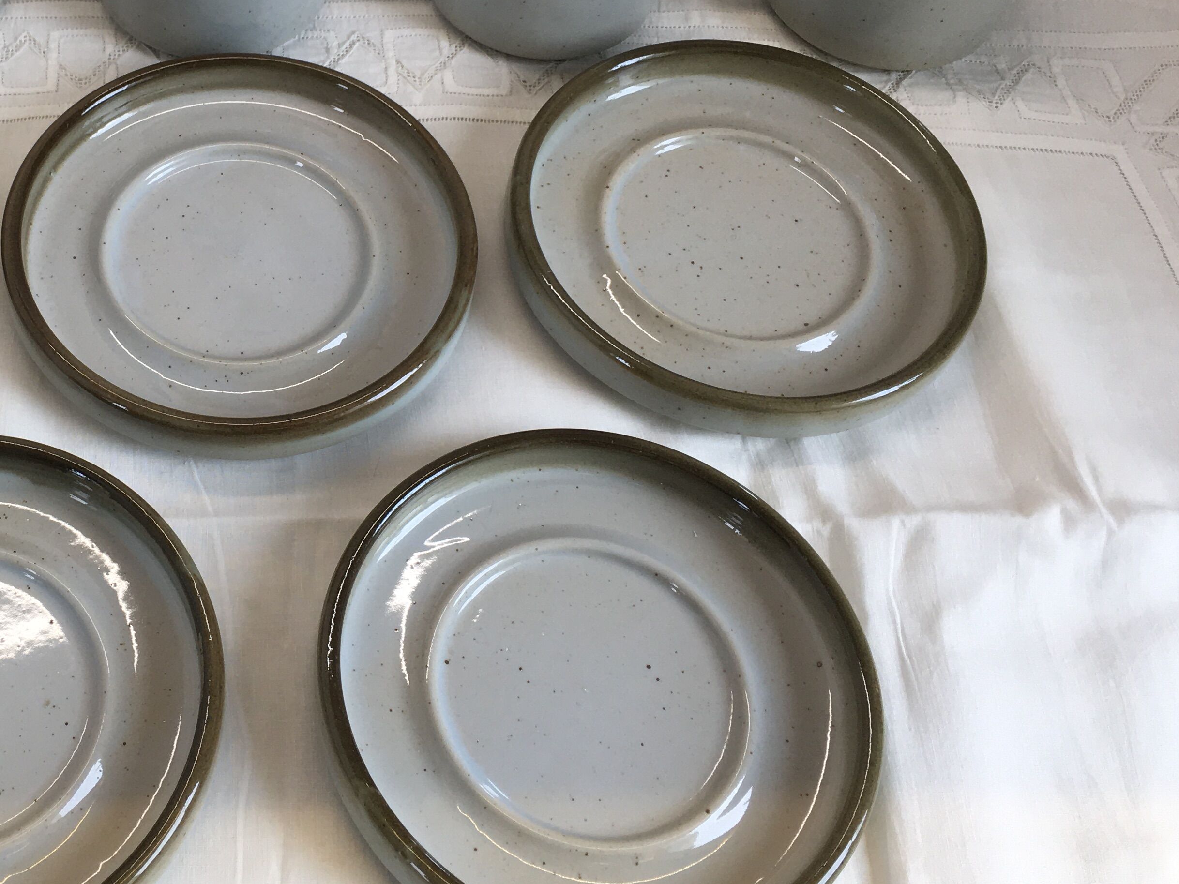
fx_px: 1635
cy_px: 289
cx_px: 240
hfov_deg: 38.2
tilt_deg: -53.9
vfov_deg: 30.0
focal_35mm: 48
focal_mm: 4.15
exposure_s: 1/100
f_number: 2.2
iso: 40
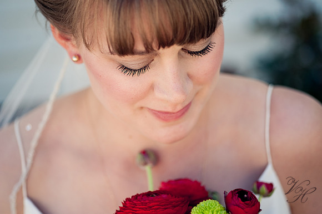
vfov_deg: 13.0
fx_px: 939
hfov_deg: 19.5
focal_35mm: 105
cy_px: 107
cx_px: 161
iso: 200
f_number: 2.8
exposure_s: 1/1000
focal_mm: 105
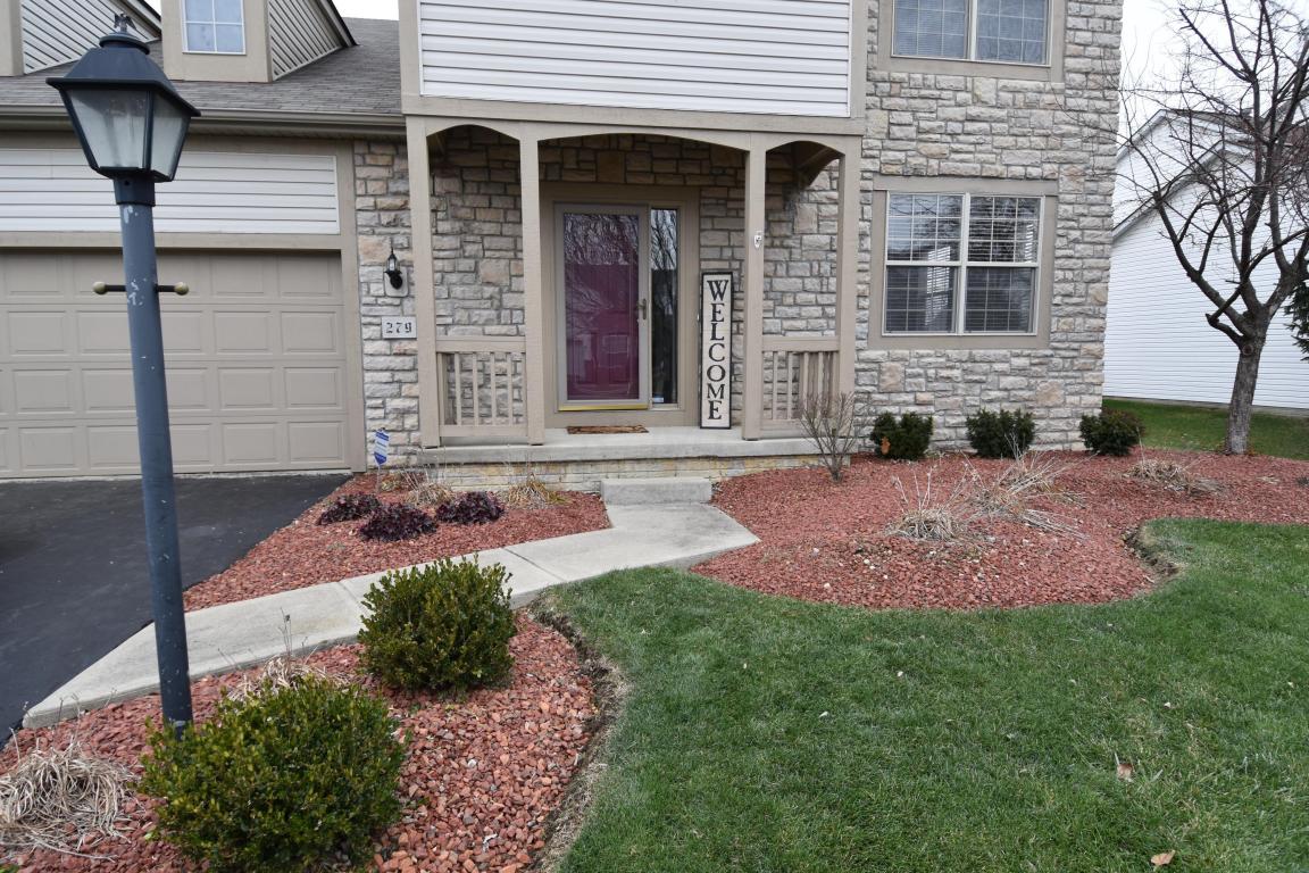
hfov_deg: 85.4
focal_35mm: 20
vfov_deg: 63.2
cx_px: 654
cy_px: 436
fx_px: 709
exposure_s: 1/160
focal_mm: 13
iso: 200
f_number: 5.6
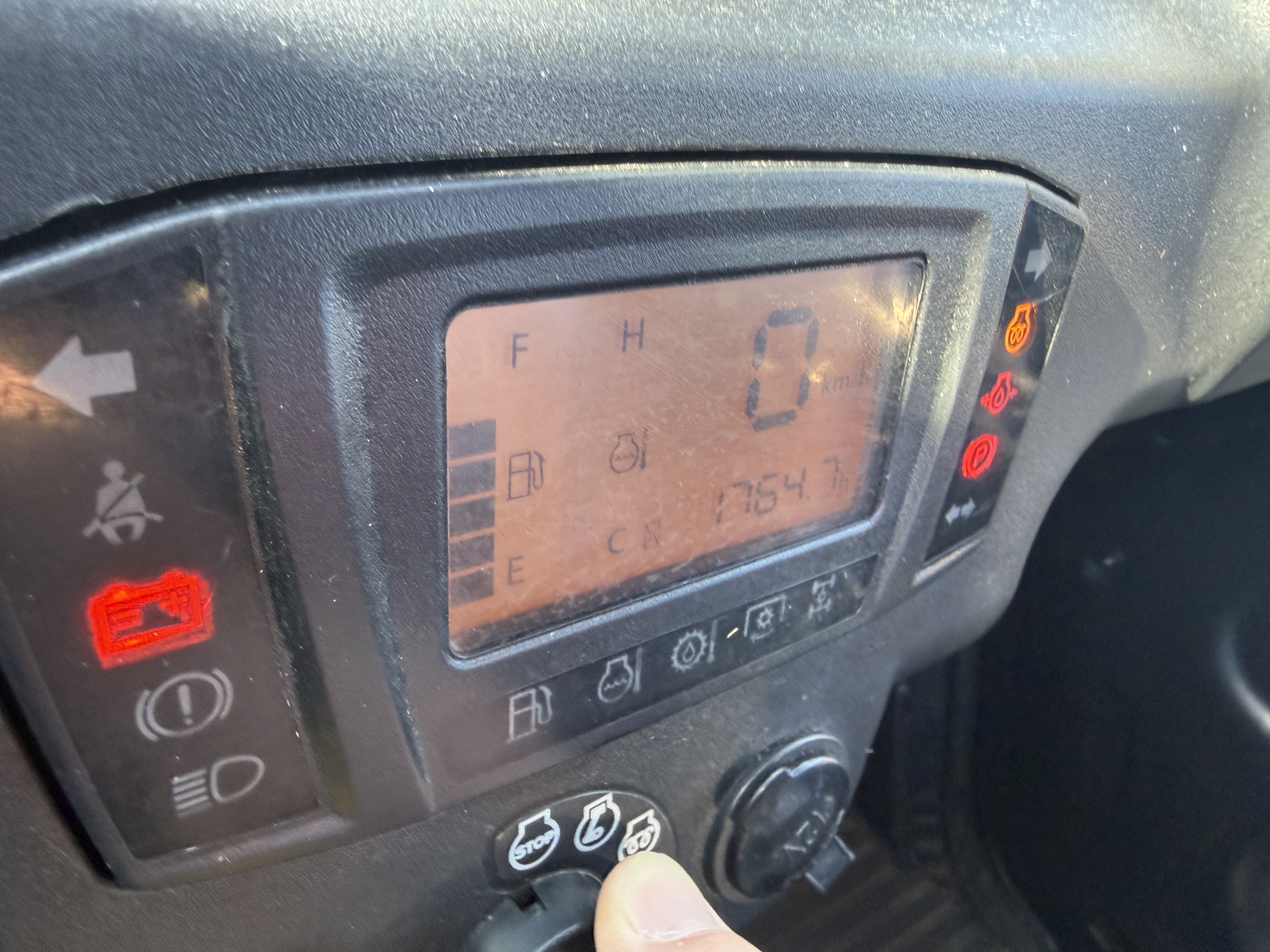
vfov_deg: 56.8
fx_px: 881
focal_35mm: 24
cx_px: 635
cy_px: 476
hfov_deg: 71.6
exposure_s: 1/99
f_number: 2.2
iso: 250
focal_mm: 2.22
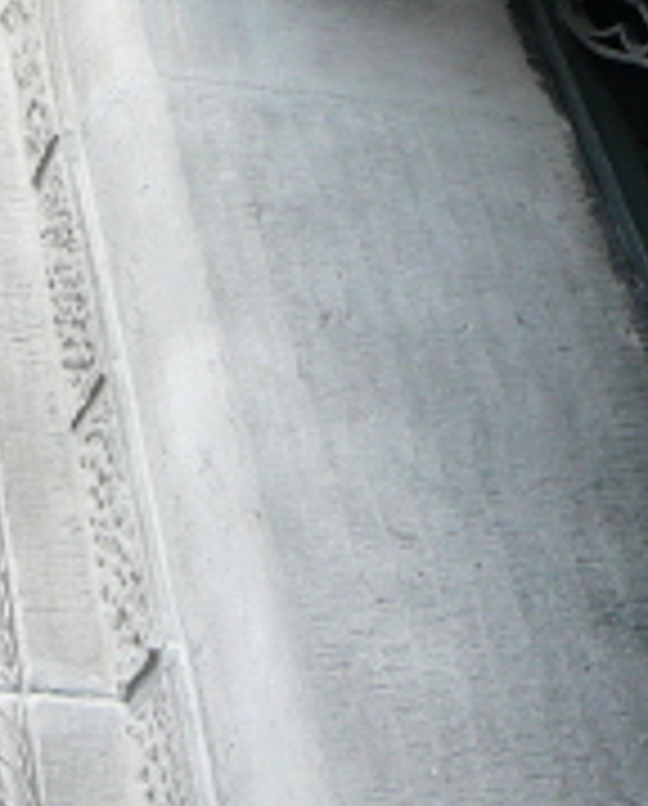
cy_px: -54
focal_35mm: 99
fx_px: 2365
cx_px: -446
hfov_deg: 14.1
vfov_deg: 18.7
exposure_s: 1/160
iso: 80
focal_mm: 5.2
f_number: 2.8
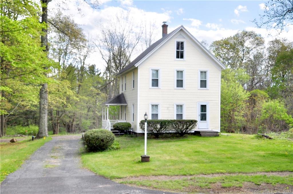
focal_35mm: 30
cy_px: 97
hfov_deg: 62.0
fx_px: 244
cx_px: 146
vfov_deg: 43.5
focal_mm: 20
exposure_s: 1/320
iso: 400
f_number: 8
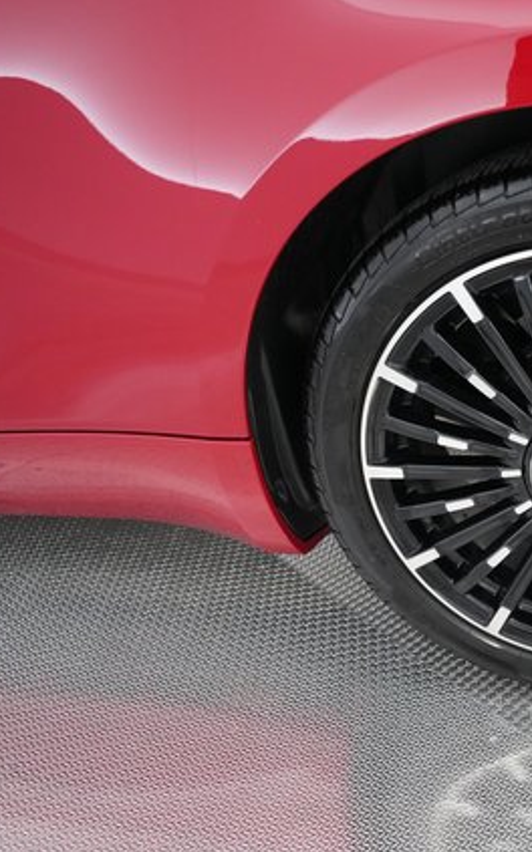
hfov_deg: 31.3
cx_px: 554
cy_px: 427
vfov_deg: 52.8
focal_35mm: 37
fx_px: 859
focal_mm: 24
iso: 4000
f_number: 2.8
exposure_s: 1/250
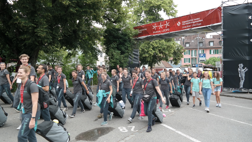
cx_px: 123
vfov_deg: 40.2
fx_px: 194
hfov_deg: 66.1
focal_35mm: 29
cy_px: 65
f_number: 5
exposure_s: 1/160
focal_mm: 18
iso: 100
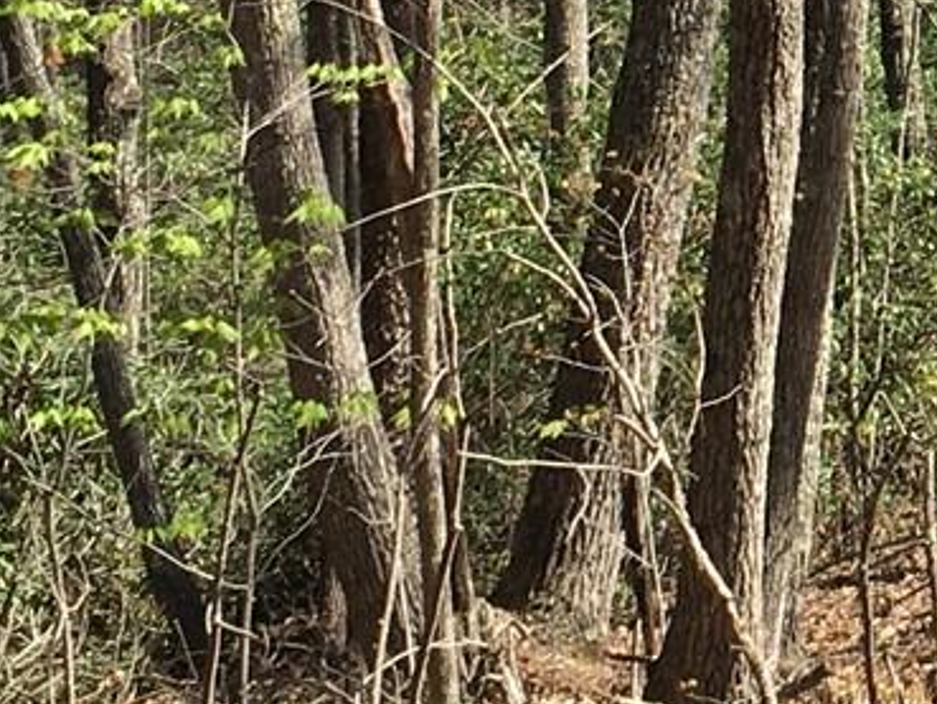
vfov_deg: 9.1
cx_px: 1463
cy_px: -117
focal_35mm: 161
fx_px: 4359
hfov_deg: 11.7
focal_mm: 4.15
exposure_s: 1/668
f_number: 2.2
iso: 25
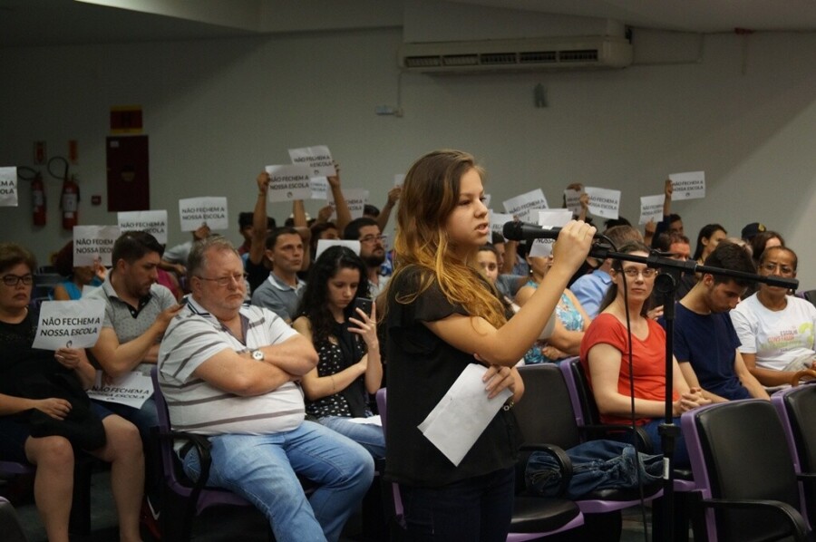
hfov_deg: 37.9
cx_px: 408
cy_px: 271
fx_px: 1189
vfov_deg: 25.7
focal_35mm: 52
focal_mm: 35
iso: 800
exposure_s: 1/60
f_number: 5
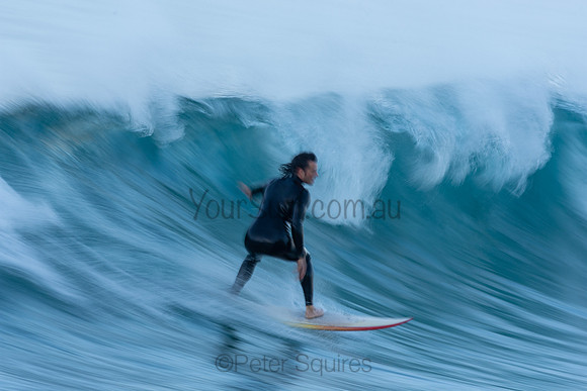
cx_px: 294
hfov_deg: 2.7
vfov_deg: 1.8
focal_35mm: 750
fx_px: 12231
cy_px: 196
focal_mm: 500
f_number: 14
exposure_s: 1/20
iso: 100
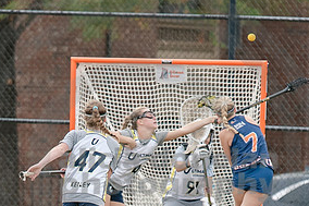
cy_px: 350
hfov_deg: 2.0
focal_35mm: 1048
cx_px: 73
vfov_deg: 1.3
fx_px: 8990
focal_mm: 200
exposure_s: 1/1250
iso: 360
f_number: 2.8
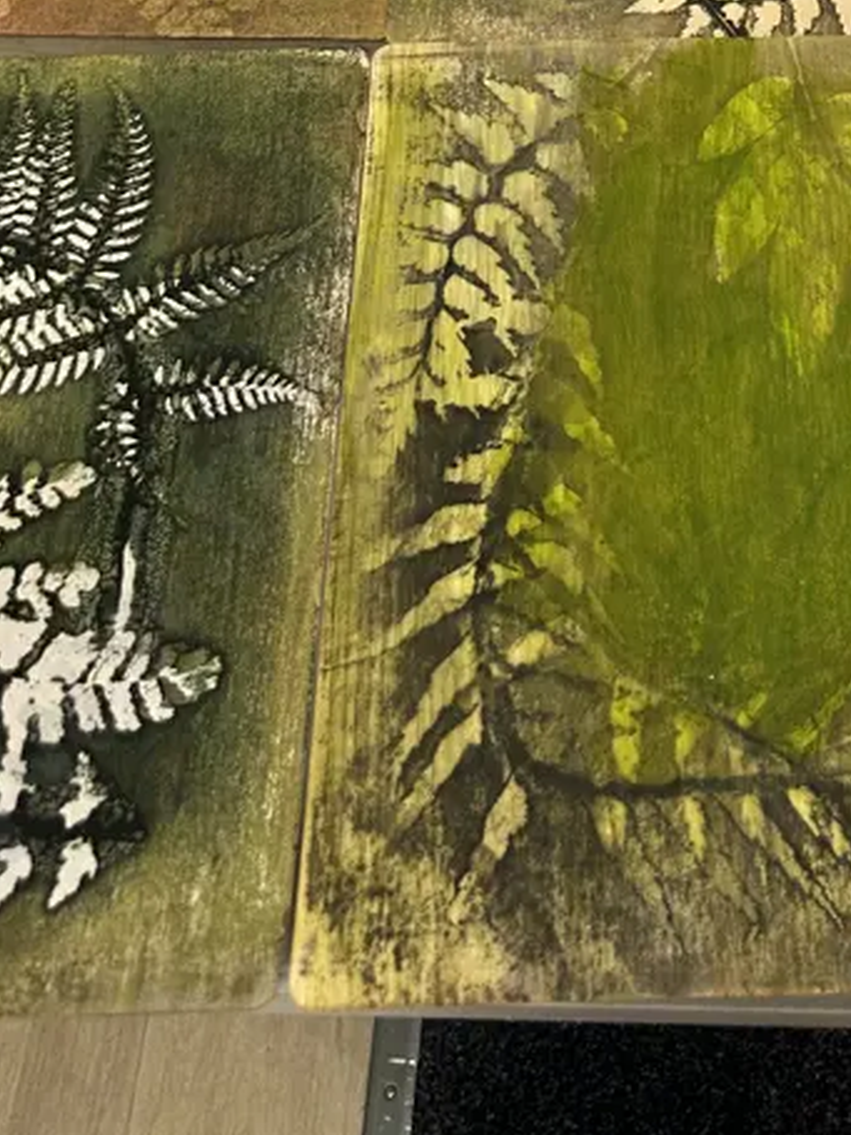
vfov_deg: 31.5
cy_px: -115
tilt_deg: -53.6
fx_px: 1771
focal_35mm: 54
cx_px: 694
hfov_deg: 26.5
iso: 160
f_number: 1.78
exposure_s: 1/50
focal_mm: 6.86
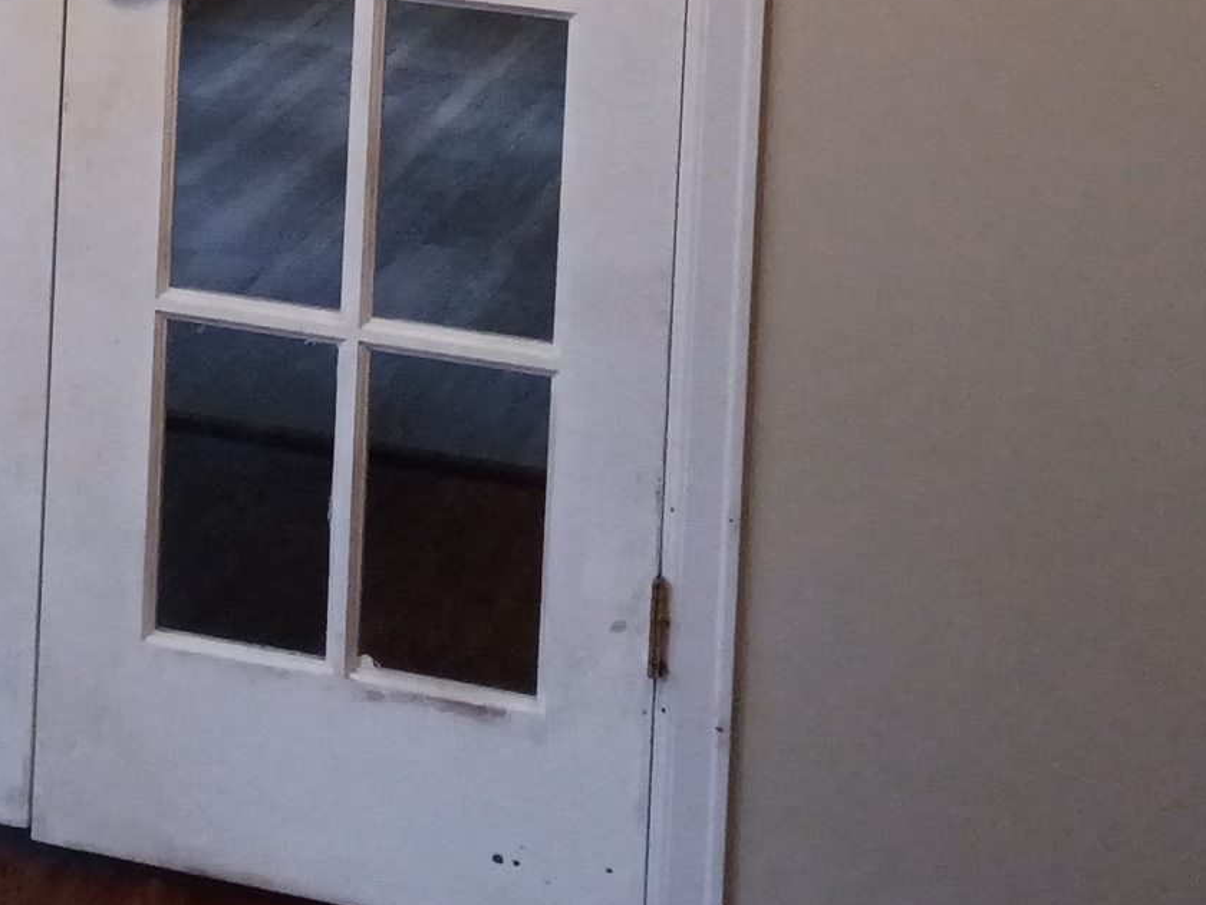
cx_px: -190
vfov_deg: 12.9
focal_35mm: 106
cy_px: -596
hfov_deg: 17.8
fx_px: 3693
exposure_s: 1/60
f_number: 1.8
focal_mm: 4.27
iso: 620
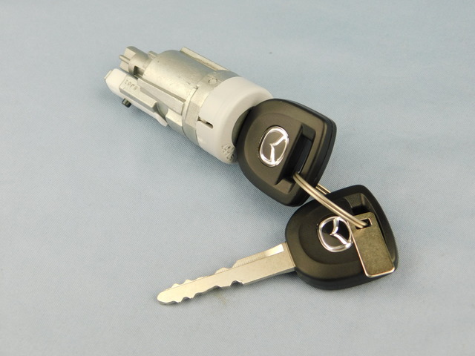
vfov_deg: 28.6
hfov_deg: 37.5
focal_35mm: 51
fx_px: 700
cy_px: 178
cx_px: 238
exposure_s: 1/100
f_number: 3.8
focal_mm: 9
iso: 125
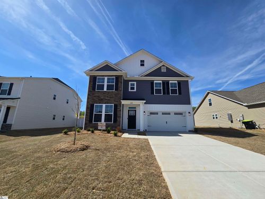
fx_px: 100
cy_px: 100
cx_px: 132
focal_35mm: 13
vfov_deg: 89.9
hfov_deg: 106.2
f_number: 2.2
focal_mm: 2.2
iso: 50
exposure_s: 1/2929
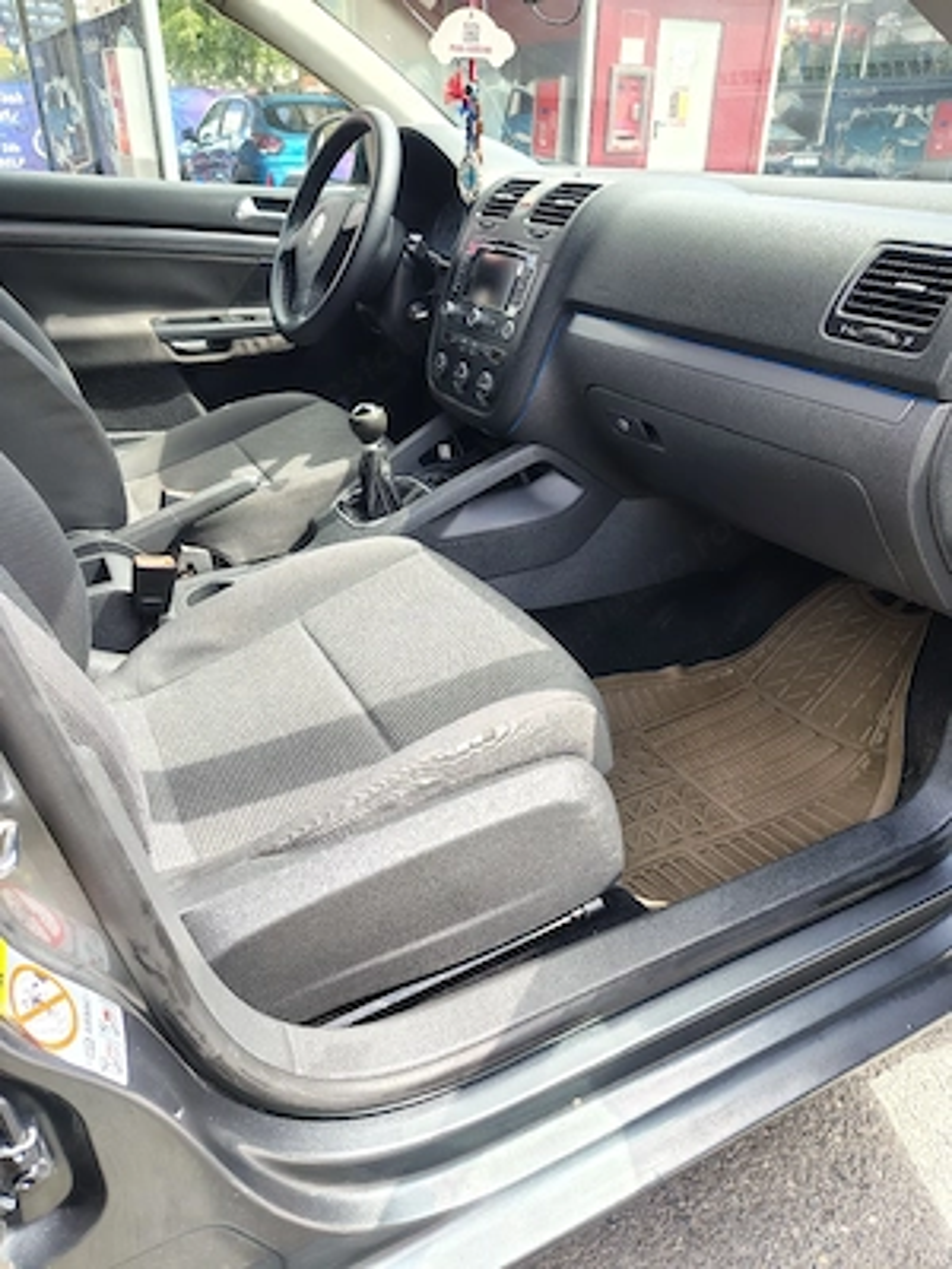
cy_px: 634
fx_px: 880
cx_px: 476
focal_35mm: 24
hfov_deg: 56.8
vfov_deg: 71.6
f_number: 1.8
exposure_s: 1/118
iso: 100
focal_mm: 5.56
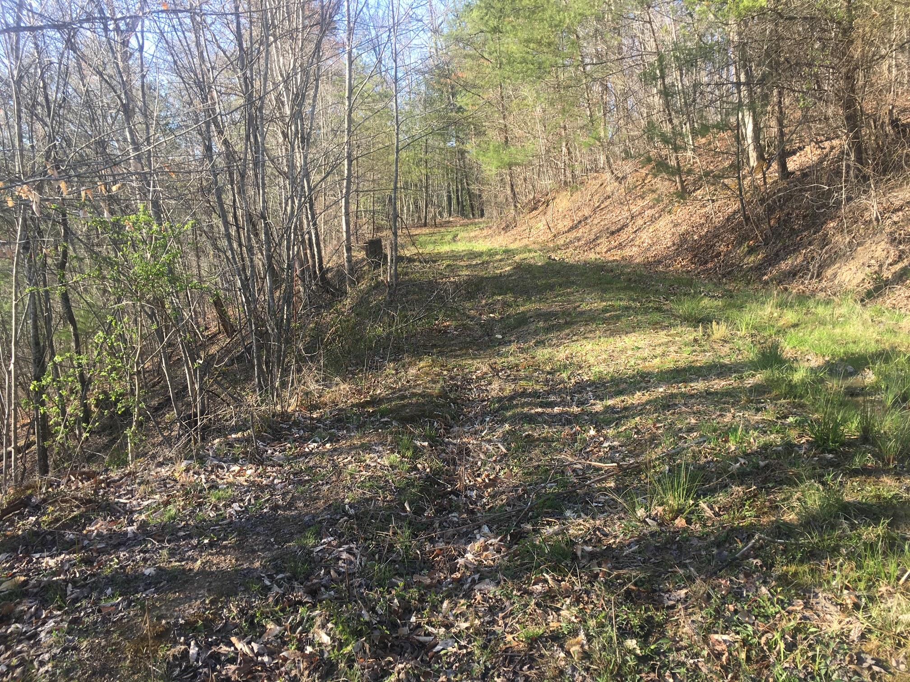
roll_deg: +1.4
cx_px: 455
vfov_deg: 48.2
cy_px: 341
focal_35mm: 29
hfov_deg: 61.7
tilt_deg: -6.4
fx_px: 762
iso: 25
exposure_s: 1/217
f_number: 2.2
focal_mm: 4.15
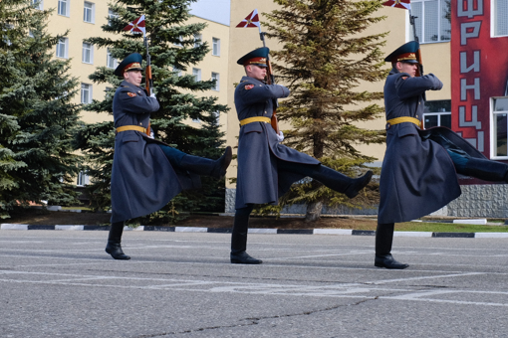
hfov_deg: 26.0
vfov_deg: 17.5
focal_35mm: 78
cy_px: 120
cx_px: 292
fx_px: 1101
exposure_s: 1/250
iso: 500
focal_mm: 35
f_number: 11
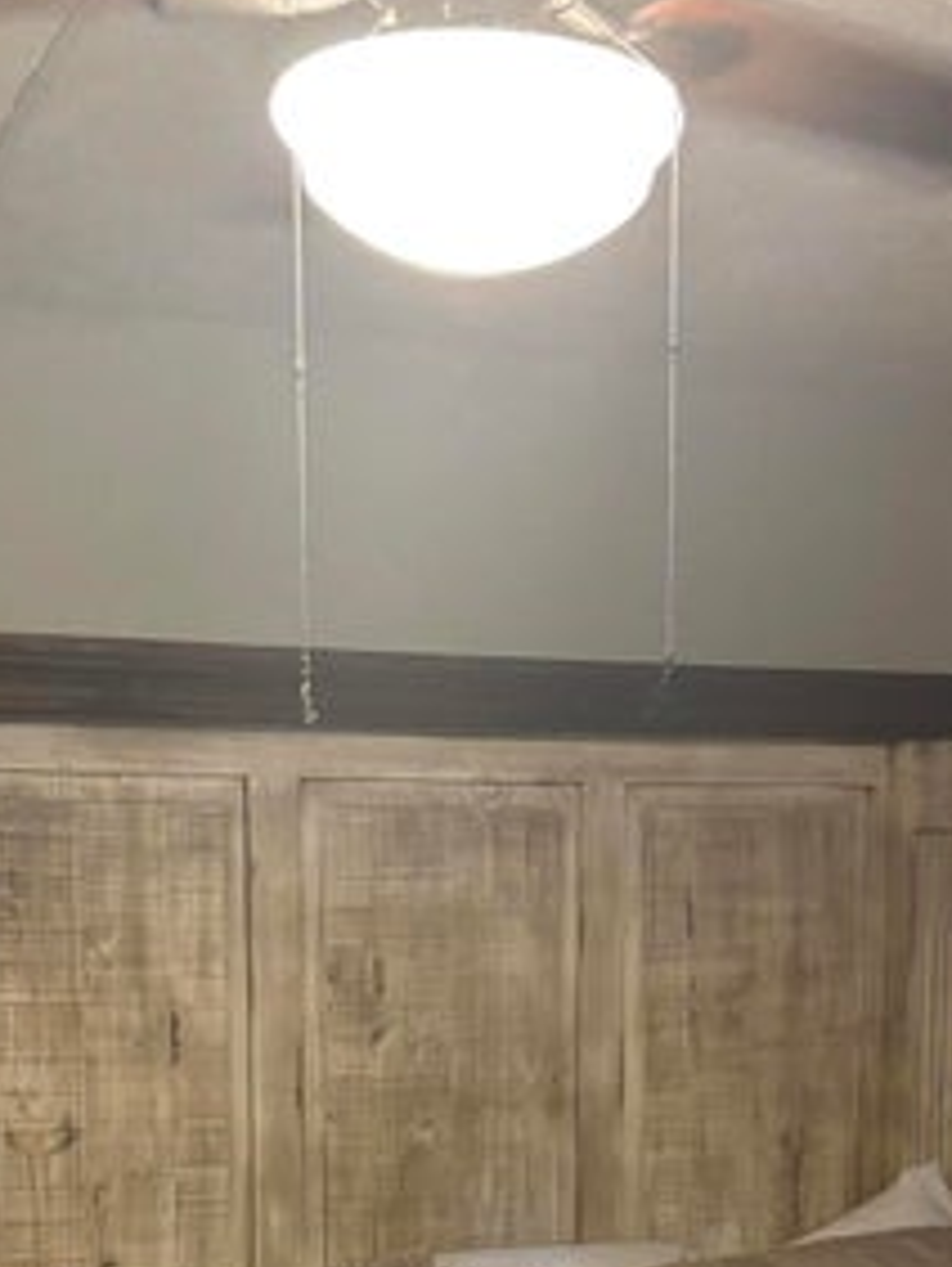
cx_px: 480
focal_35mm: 59
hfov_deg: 24.9
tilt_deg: -6.0
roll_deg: +0.5
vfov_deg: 31.1
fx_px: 2160
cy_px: 1155
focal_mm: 5.96
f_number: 1.6
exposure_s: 1/40
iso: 500
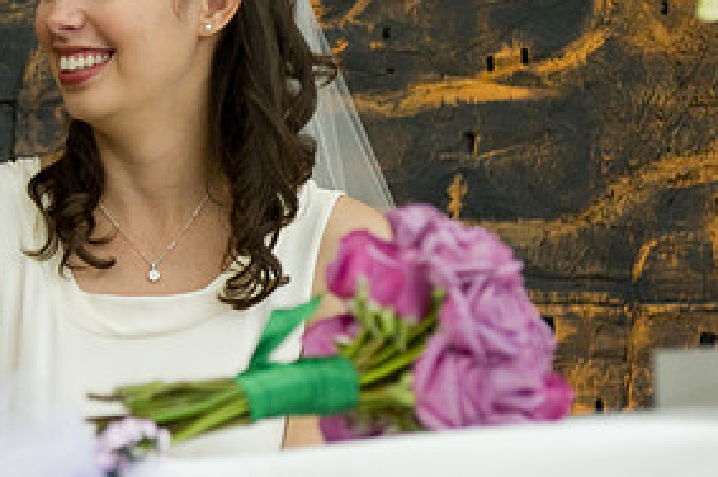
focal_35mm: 399
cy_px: 189
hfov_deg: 5.2
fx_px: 7949
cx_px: -10
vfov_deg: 3.4
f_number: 2.8
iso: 1600
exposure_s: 1/40
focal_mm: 130
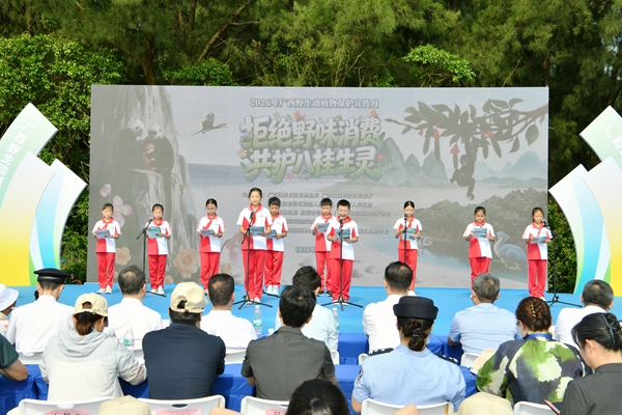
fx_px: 829
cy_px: 208
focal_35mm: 48
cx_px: 311
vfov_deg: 28.1
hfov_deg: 41.1
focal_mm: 48
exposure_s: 1/320
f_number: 14
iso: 400
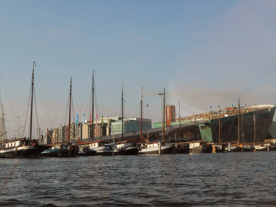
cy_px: 104
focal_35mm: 49
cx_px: 138
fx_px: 391
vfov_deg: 29.7
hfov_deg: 38.9
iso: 80
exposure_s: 1/500
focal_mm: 8.8
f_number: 4.8
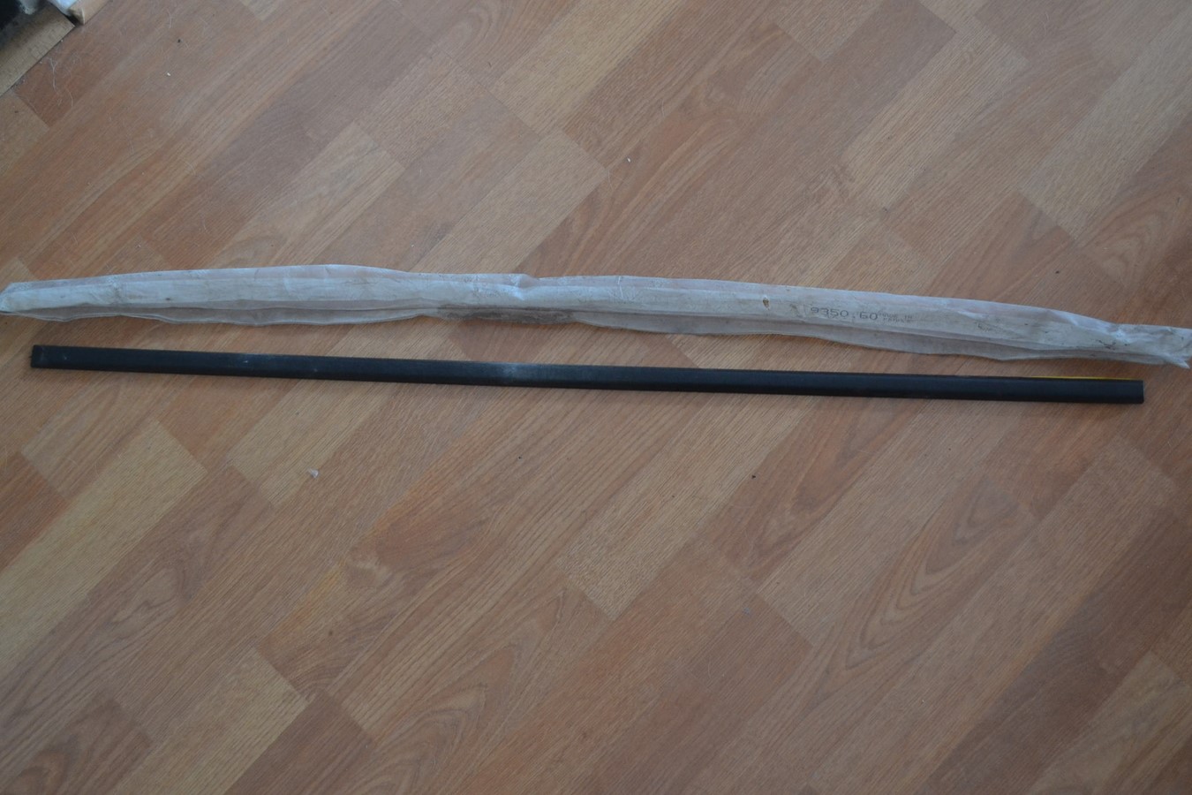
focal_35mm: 39
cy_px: 398
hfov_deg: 49.6
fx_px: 1291
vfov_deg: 34.2
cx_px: 596
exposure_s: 1/60
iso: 1250
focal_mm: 26
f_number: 4.2
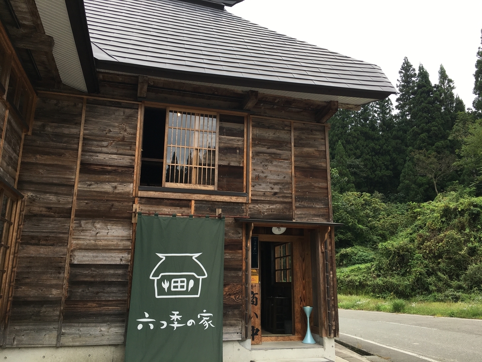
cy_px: 181
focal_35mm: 29
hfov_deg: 61.7
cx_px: 241
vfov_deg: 48.2
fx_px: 404
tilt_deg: +14.9
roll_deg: -0.2
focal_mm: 4.15
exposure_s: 1/292
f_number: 2.2
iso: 25
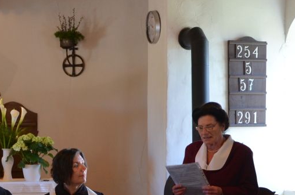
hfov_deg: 22.3
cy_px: 174
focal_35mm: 91
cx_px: 85
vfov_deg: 14.8
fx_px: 744
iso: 400
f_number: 3.8
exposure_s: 1/80
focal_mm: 22
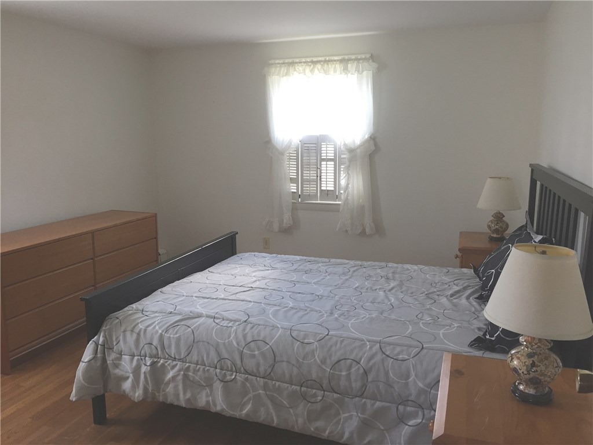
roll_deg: -0.4
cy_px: 222
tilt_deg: -8.1
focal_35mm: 29
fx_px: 497
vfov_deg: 48.2
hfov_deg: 61.7
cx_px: 296
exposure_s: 1/30
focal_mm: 4.15
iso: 80
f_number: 2.2
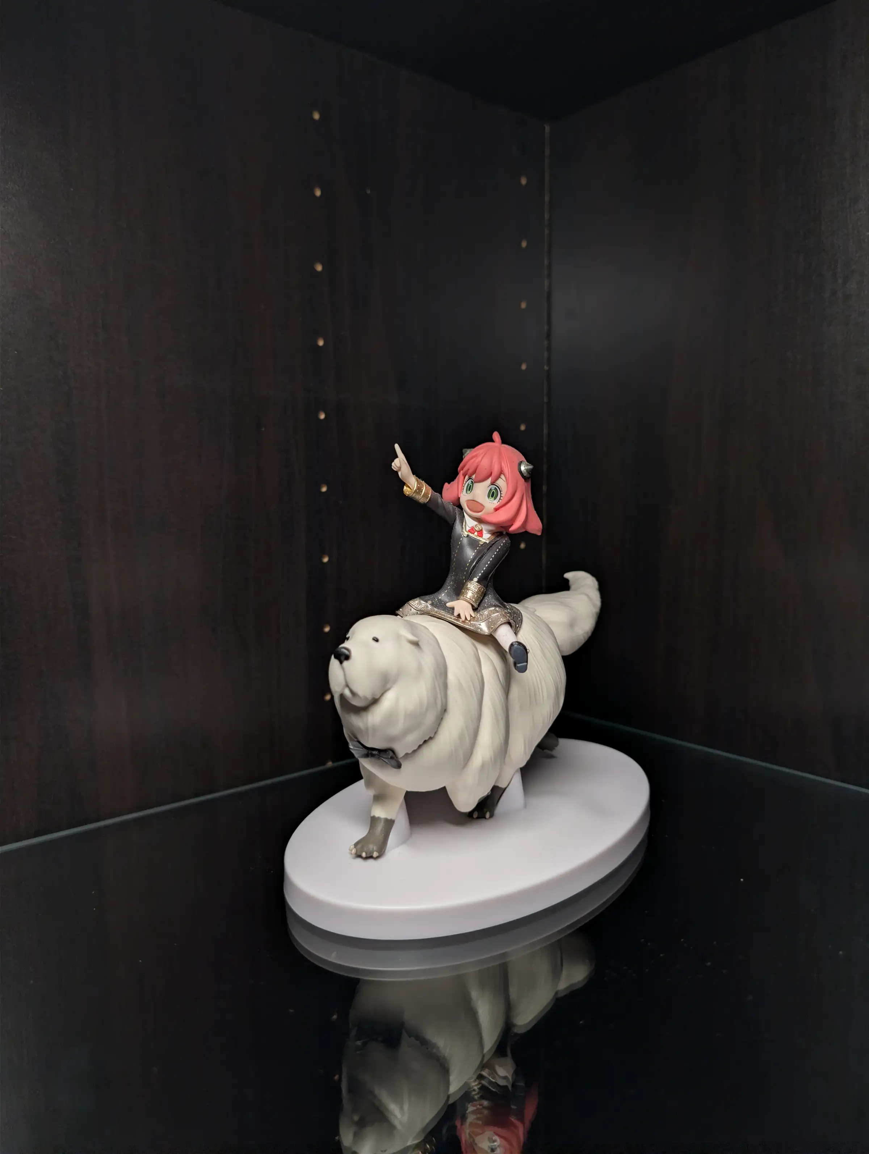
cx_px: 434
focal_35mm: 24
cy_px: 577
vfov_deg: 71.5
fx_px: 801
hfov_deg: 56.9
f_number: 1.68
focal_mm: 6.9
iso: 46
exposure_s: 1/30.6
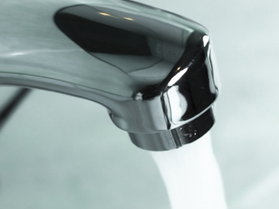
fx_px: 1346
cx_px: 175
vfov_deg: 8.9
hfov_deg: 11.8
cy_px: 152
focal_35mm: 167
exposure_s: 1/80
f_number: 5.6
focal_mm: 41
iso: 200
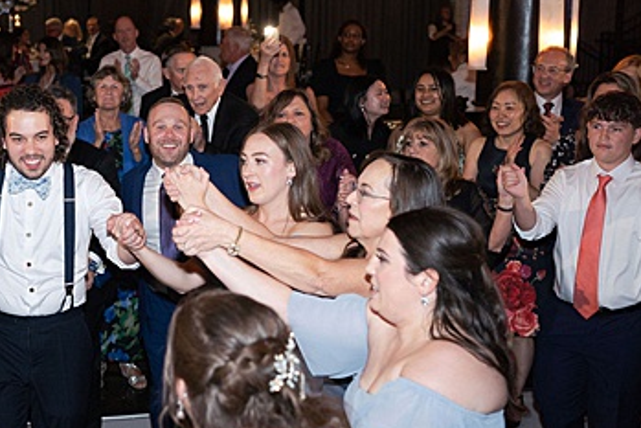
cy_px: 176
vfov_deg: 21.9
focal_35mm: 62
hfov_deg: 31.0
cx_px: 72
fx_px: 1104
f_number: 2.2
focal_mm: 28
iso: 400
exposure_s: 1/250
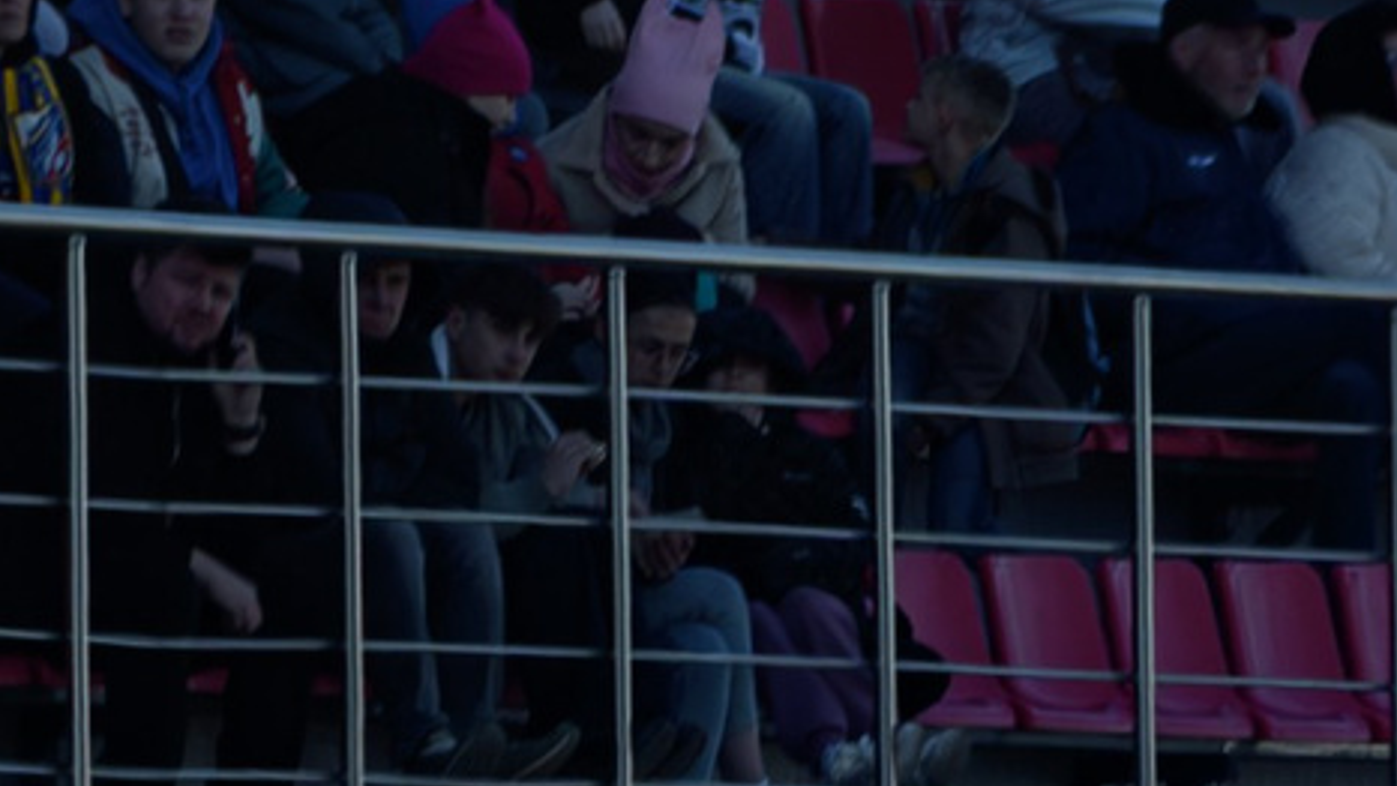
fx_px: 63892
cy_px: 1996
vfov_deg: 0.7
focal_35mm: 1725
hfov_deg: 1.3
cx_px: 2464
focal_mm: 200
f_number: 5.6
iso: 100
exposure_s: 1/1250
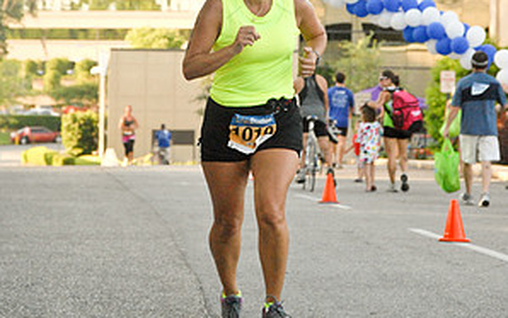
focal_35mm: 180
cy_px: -15
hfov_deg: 11.6
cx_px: 255
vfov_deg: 7.3
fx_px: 2495
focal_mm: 78
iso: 800
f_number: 5.6
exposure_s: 1/500
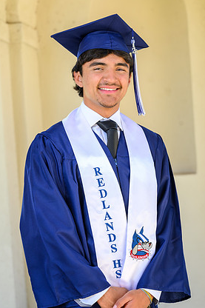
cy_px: 162
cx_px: 101
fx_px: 786
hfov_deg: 14.9
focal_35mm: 92
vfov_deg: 22.1
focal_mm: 85
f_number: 5.6
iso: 100
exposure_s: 1/80
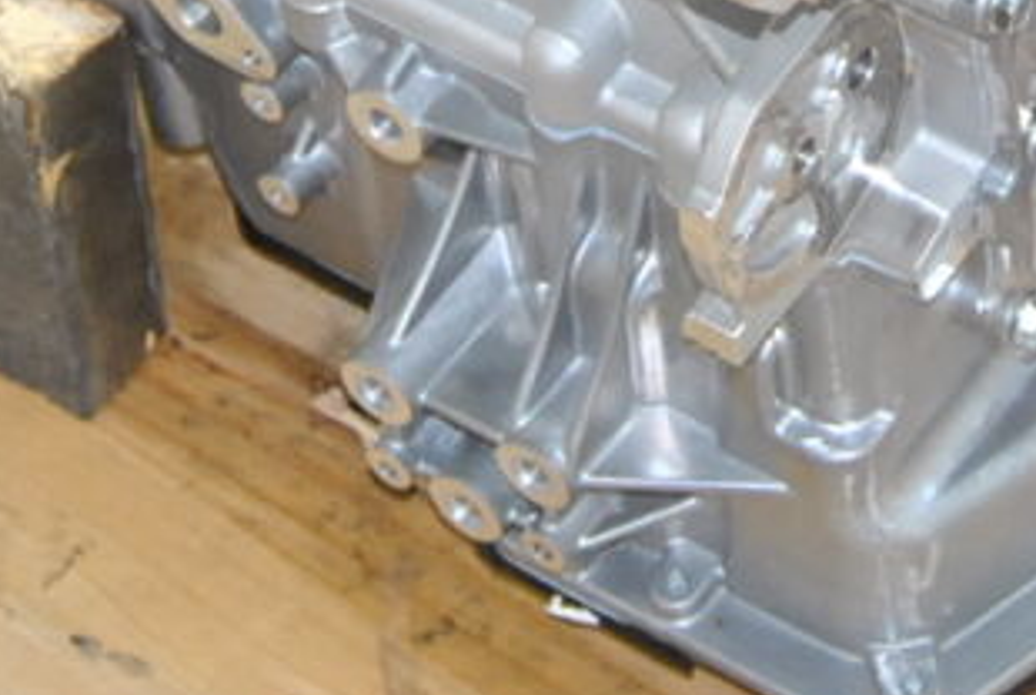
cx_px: 615
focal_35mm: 201
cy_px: -730
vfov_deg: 6.6
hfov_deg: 10.2
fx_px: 5795
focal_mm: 26
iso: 800
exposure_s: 1/60
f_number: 5
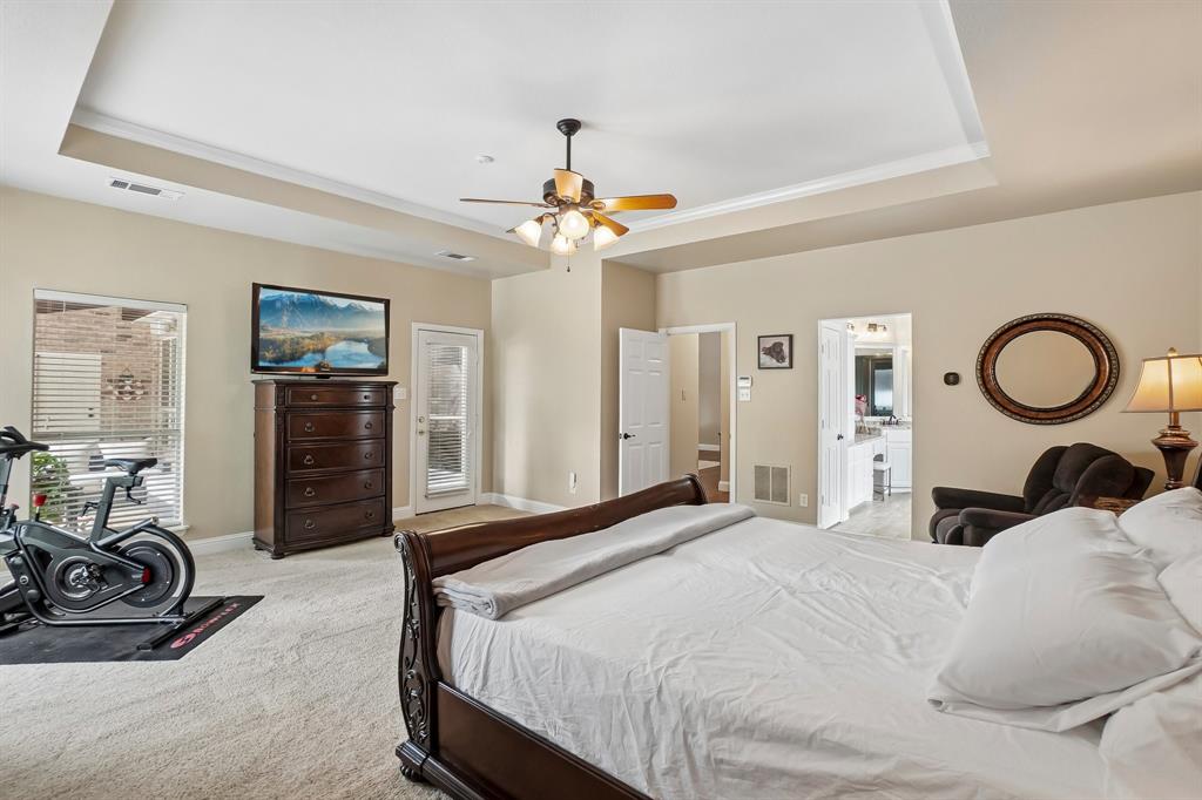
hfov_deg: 100.4
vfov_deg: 77.3
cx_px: 601
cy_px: 400
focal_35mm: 15
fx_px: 501
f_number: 8
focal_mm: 10
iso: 400
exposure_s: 1/8
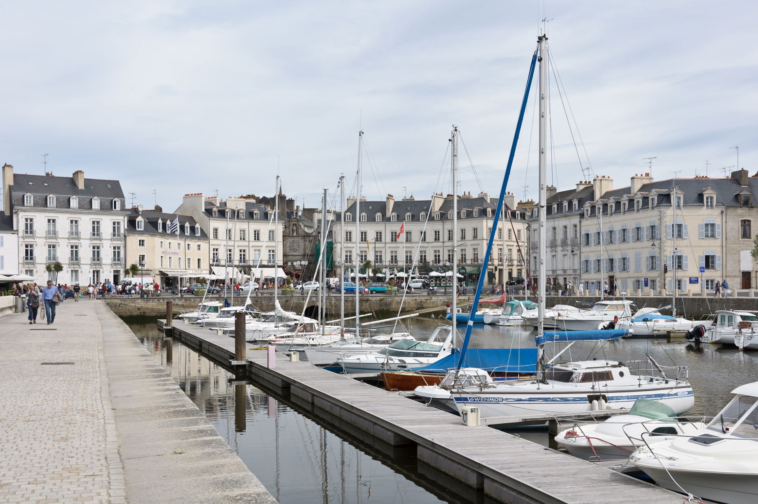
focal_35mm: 42
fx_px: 883
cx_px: 379
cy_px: 252
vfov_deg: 31.8
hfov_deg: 46.4
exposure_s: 1/400
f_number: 10
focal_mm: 28
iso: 200
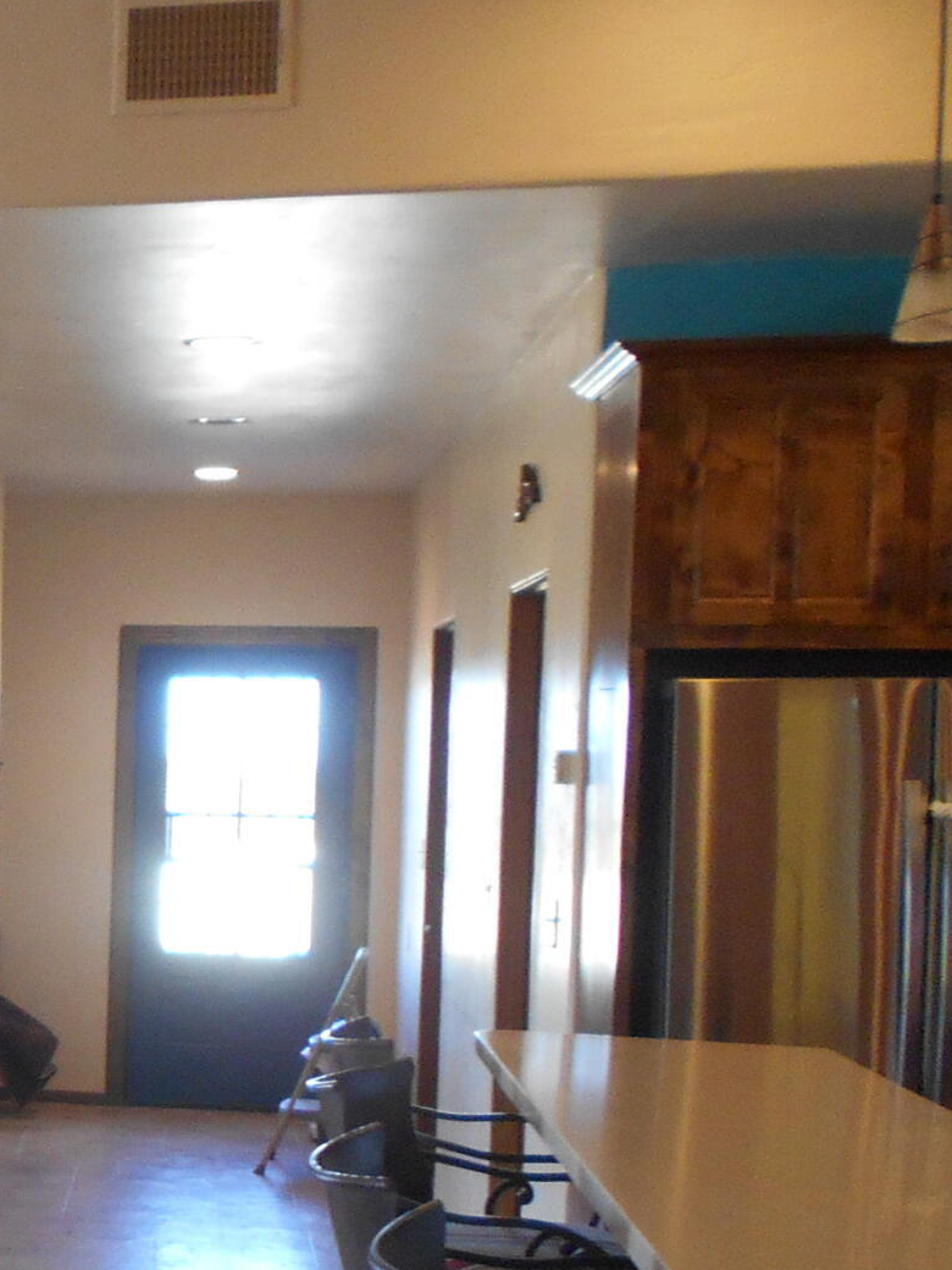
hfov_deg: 16.9
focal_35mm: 75
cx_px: -644
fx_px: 2750
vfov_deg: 25.8
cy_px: 854
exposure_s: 1/30
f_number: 3.2
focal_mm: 4.6
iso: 220
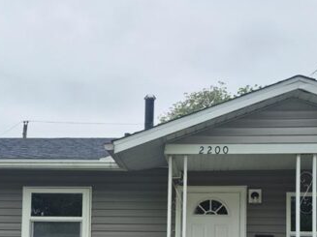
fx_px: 494
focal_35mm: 54
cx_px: 143
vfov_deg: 25.9
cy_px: 223
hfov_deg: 35.5
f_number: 1.8
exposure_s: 1/1668
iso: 25
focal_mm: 5.4
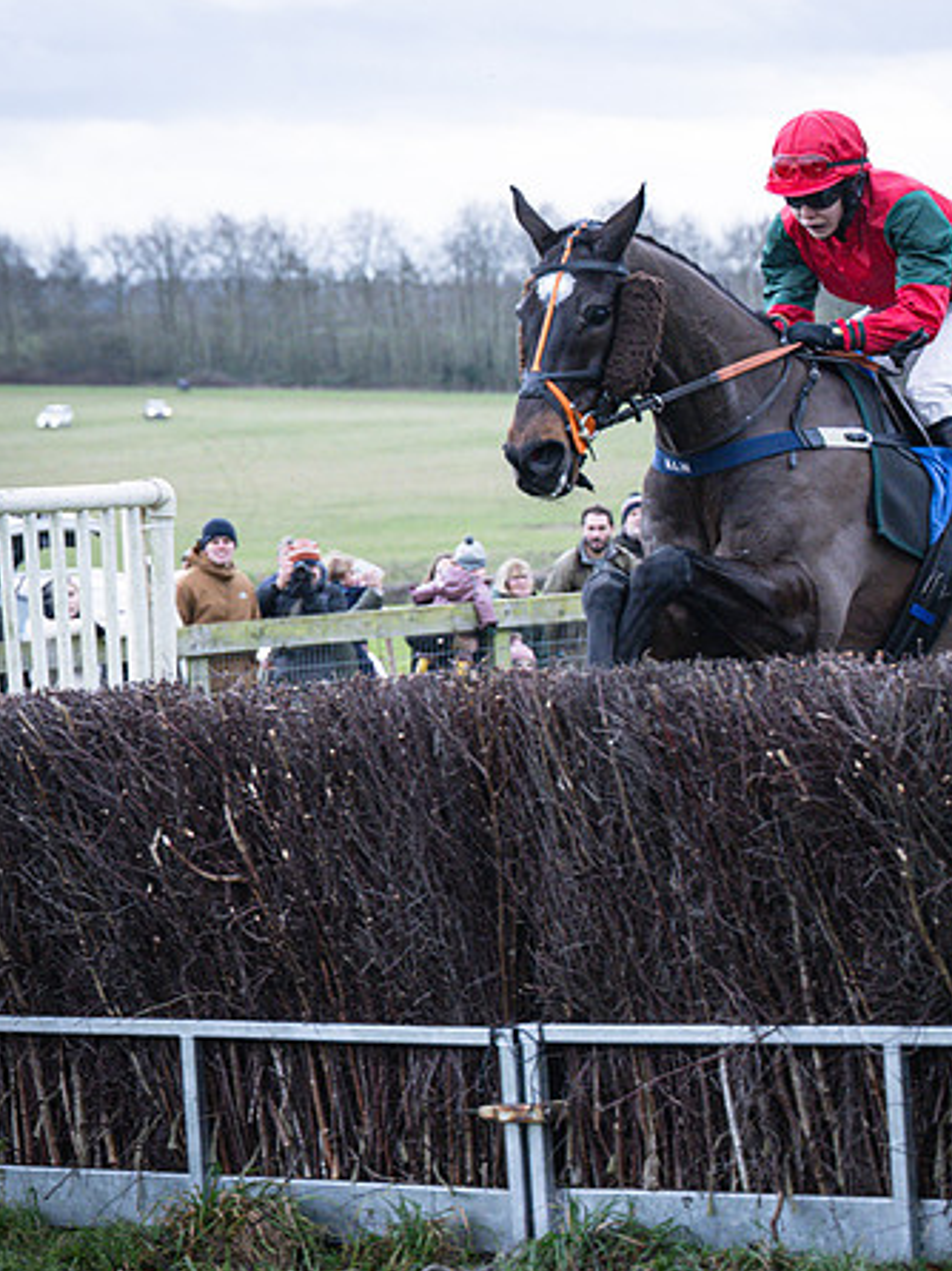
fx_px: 5506
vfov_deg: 13.2
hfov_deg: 9.8
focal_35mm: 150
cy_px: 476
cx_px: 59
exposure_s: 1/2000
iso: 800
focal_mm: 70
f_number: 2.8
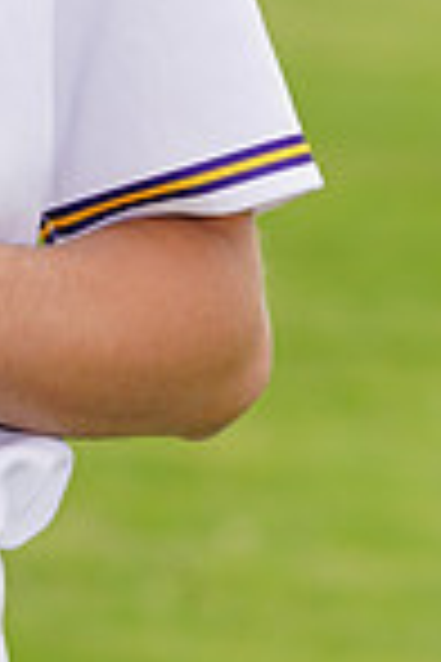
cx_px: -367
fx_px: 16224
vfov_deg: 2.3
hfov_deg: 1.6
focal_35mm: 883
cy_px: -437
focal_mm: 224
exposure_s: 1/250
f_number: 9
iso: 160
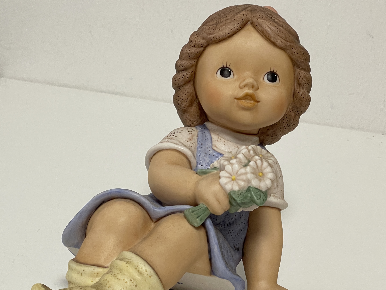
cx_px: 171
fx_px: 1070
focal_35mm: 96
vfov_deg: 15.4
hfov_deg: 20.4
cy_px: 196
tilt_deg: -25.6
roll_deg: -5.1
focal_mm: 7.5
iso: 125
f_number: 2.2
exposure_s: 1/50
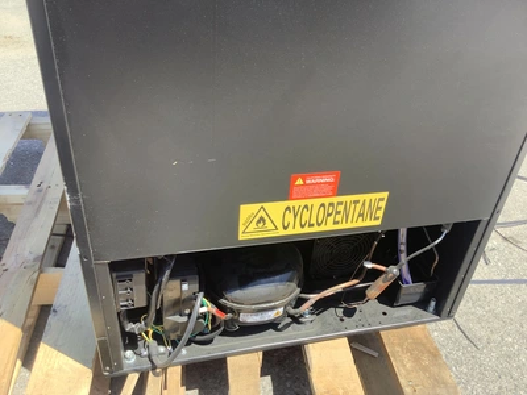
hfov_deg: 58.4
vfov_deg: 45.4
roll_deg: -6.0
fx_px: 472
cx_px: 264
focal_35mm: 31
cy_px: 198
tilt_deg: -34.5
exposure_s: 1/191
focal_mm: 3.3
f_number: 2.4
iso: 25
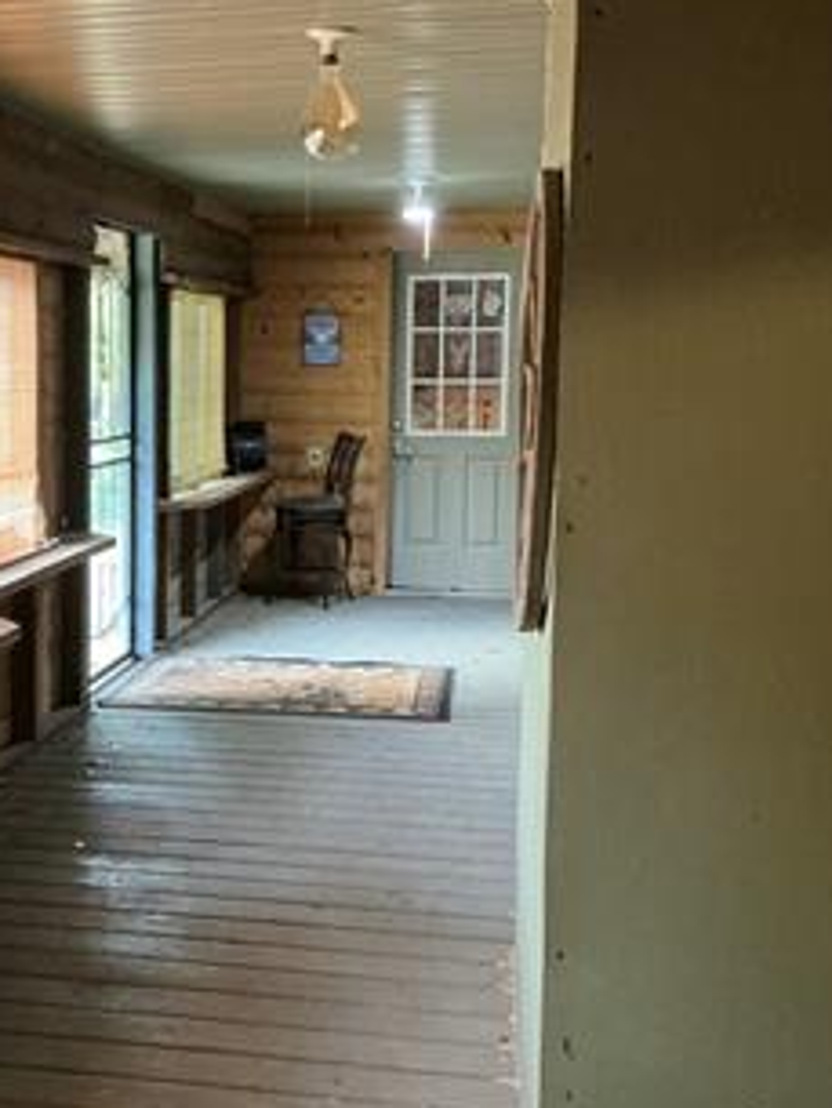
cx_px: 262
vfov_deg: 42.9
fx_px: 1409
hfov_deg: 32.6
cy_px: 538
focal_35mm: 44
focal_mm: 3
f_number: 1.8
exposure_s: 1/30
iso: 320
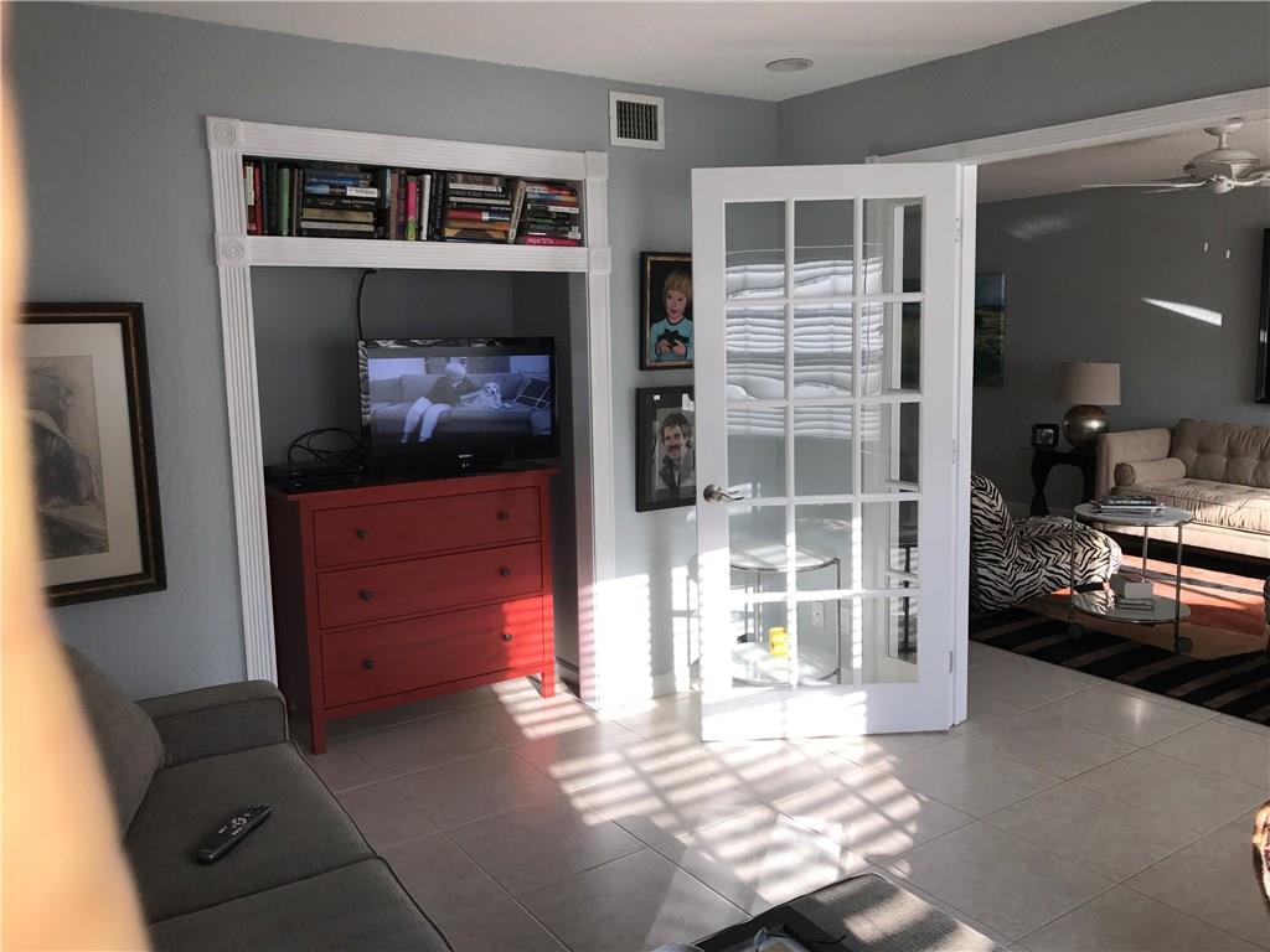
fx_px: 1027
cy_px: 476
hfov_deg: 63.4
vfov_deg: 49.7
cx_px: 635
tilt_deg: -7.5
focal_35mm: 28
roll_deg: +1.1
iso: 20
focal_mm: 3.99
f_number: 1.8
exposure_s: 1/175
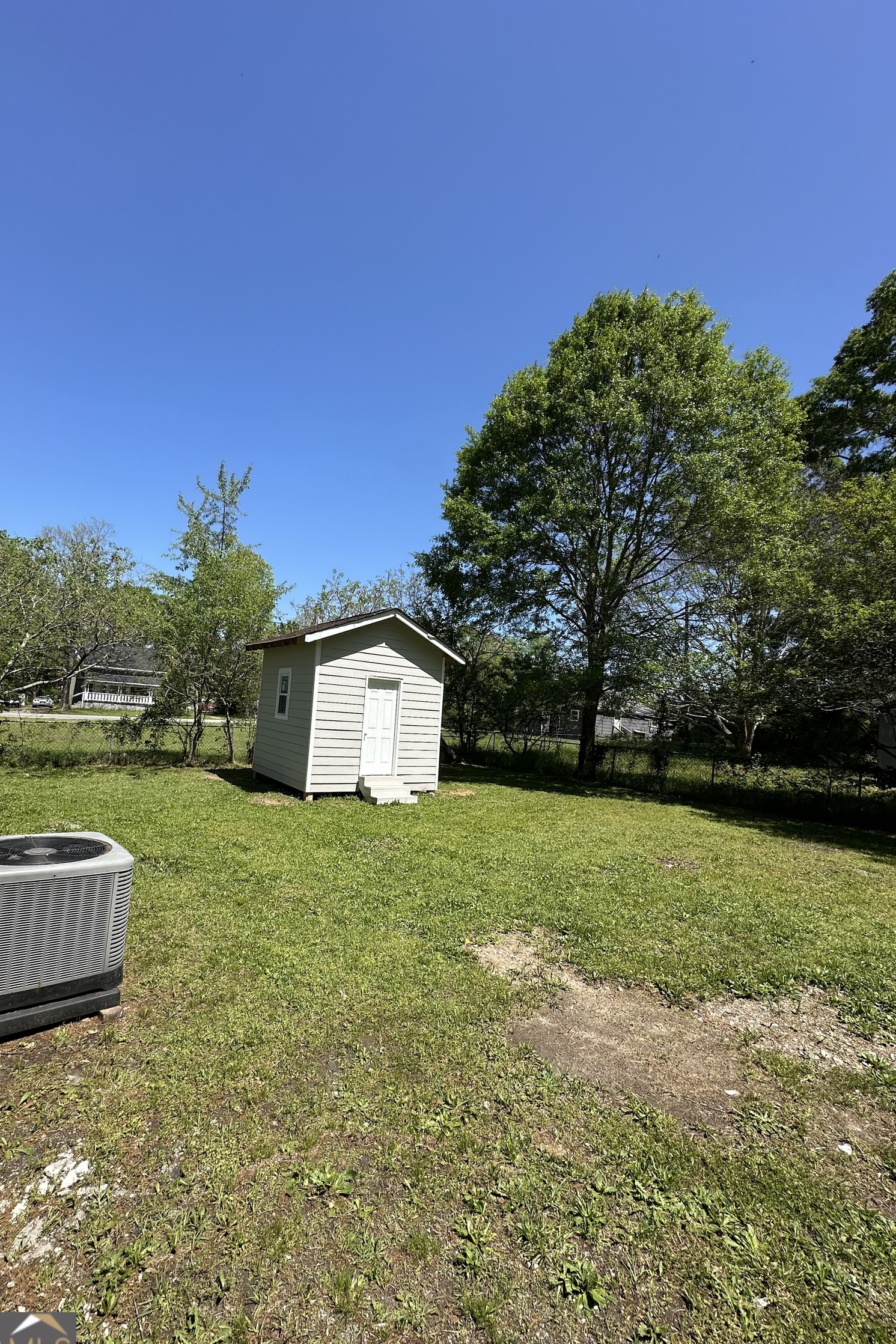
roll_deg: -5.5
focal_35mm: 15
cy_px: 689
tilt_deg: +2.3
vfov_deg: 100.4
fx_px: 560
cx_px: 388
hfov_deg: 76.9
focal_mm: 2.22
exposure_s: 1/1642
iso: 50
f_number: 2.2
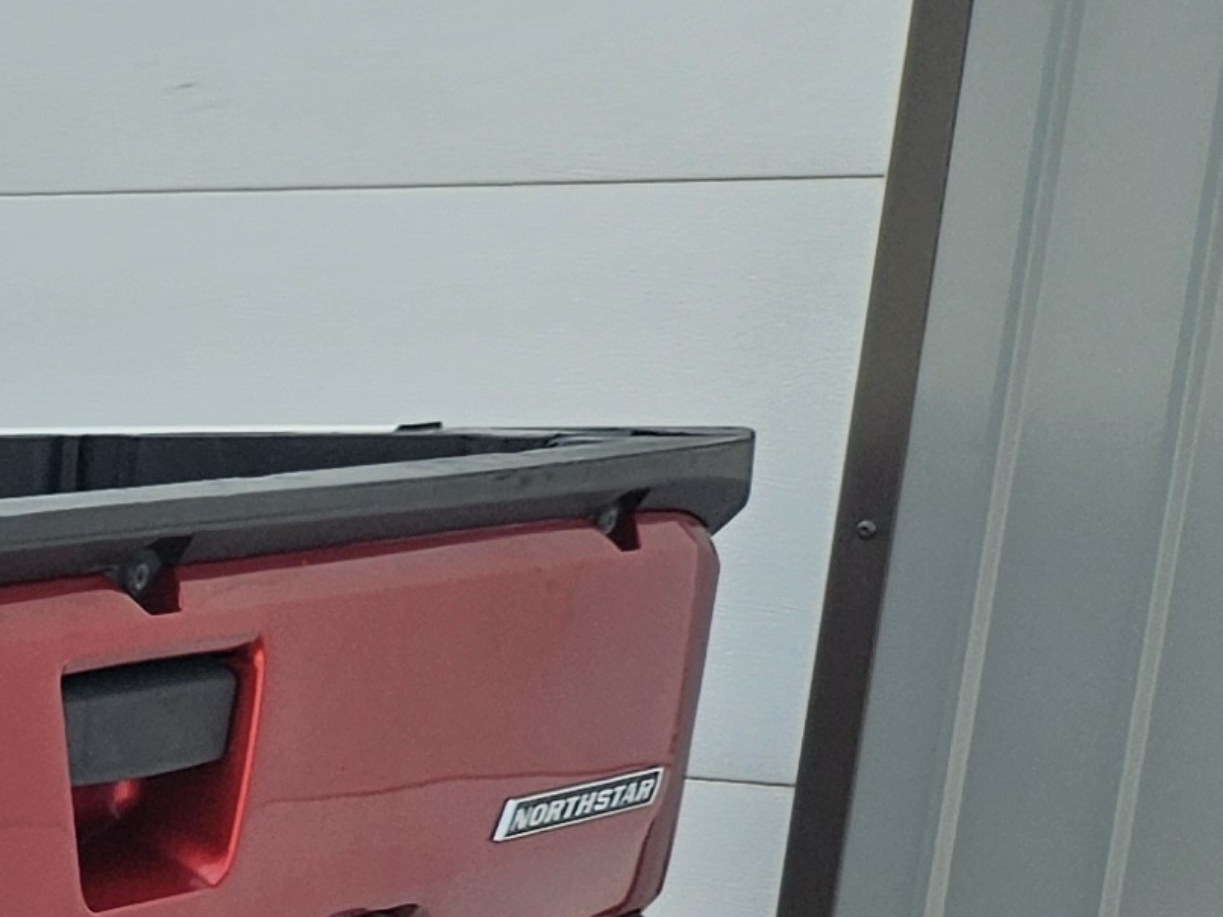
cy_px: 1208
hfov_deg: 13.7
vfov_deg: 12.6
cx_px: -1478
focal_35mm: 114
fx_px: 4027
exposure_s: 1/1120
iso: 25
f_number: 1.8
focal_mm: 5.4
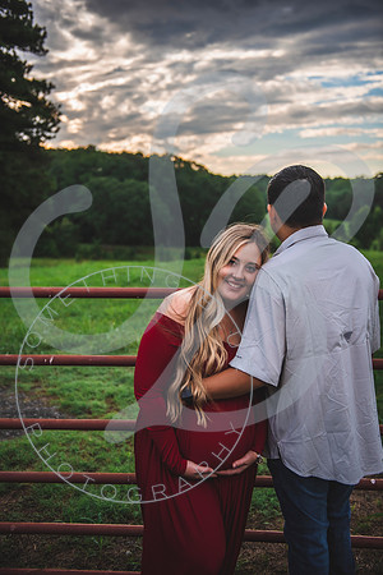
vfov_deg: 50.7
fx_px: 606
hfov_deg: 35.1
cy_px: 288
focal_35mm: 38
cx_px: 192
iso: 200
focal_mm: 38
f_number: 2.8
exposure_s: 1/1000
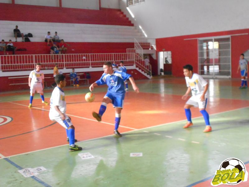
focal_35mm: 43
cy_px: 94
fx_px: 309
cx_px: 124
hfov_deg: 43.9
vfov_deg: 33.6
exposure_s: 1/125
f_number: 4.2
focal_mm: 7.9
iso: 640
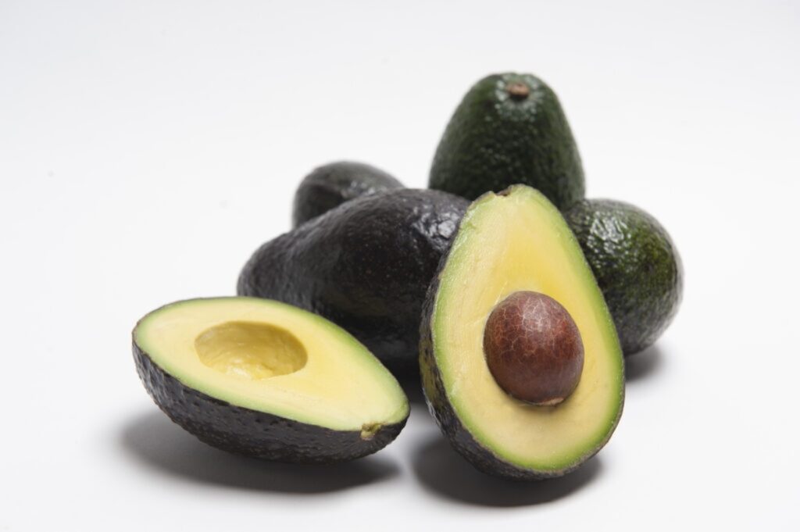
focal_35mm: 60
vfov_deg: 22.6
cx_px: 400
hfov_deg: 33.4
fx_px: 1332
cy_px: 266
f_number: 8
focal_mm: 60
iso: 100
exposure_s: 1/125
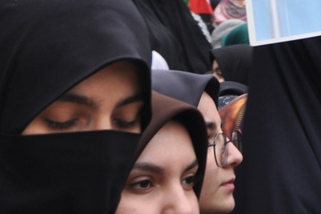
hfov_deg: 10.3
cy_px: -64
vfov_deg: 7.0
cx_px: 472
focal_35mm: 194
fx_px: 1729
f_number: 4.8
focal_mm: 38
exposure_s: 1/60
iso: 450
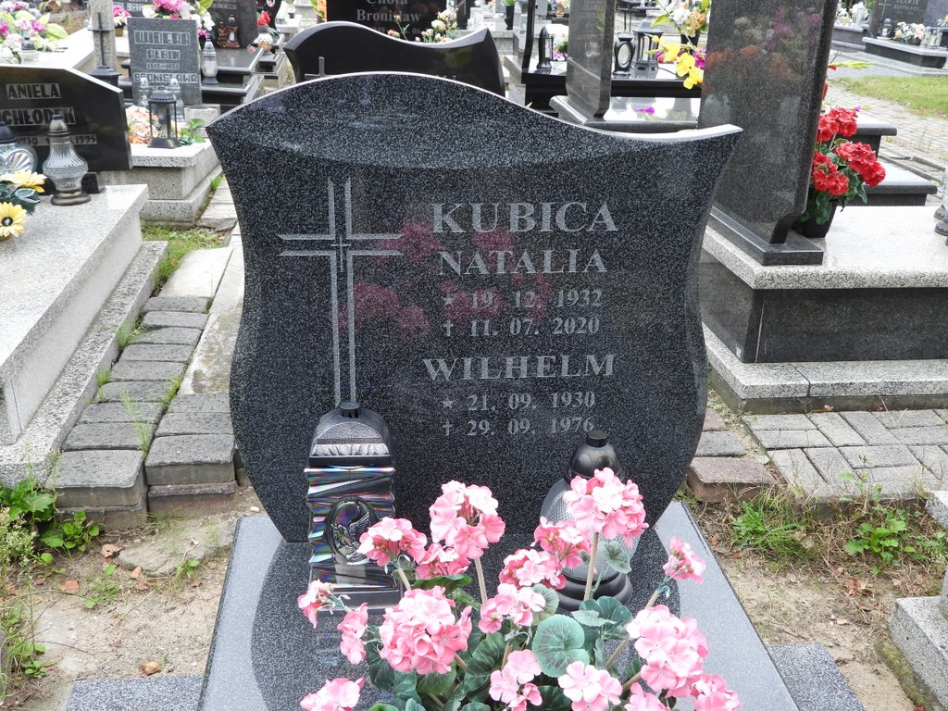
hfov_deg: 52.6
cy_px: 356
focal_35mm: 35
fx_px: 959
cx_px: 474
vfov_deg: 40.7
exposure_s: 1/125
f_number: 3.2
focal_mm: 6.3
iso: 100
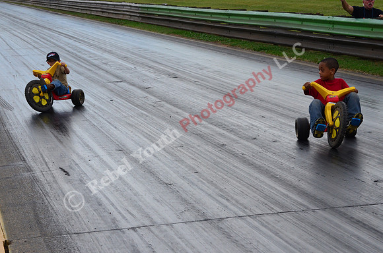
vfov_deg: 12.6
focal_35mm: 108
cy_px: 126
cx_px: 192
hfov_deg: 19.0
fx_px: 1146
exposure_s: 1/1600
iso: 1000
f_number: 10
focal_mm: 72
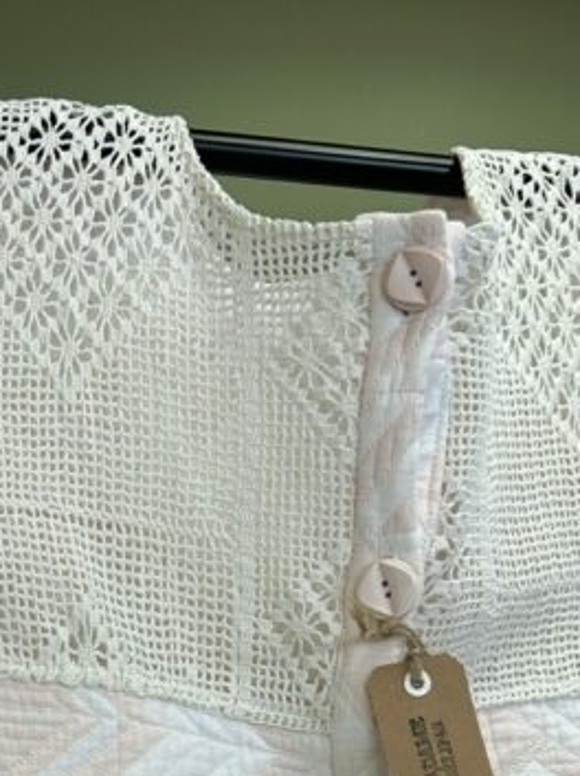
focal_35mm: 59
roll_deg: +2.9
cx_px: 11
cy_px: 805
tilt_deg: +7.1
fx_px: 1320
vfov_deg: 30.1
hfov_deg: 23.8
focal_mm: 5.7
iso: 125
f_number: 1.5
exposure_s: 1/100
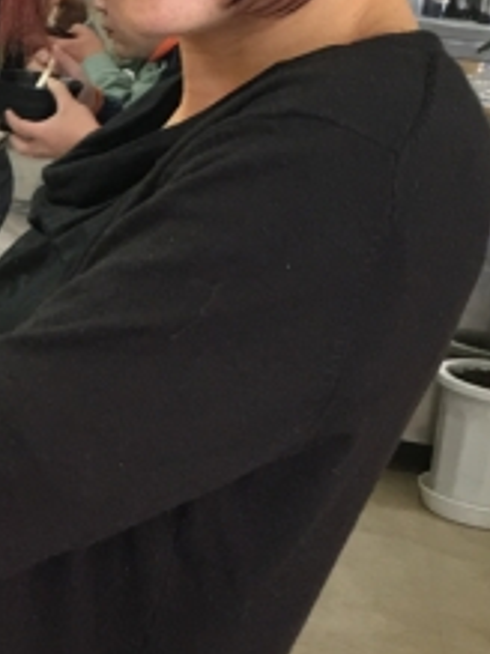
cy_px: 582
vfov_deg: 18.3
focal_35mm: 106
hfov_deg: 13.2
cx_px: -239
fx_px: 2003
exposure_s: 1/15
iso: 32
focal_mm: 4.15
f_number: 2.2
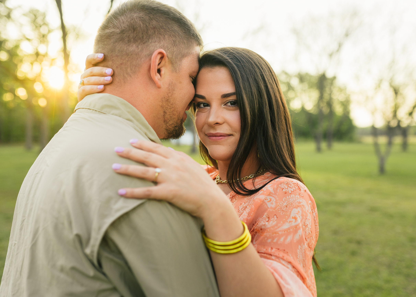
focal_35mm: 39
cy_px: 149
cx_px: 215
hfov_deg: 48.4
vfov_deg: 35.6
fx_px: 463
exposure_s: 1/1000
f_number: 2.8
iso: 320
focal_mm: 35
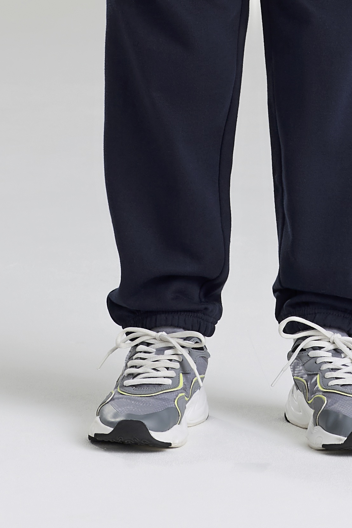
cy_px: -292
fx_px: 5319
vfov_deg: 5.6
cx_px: 211
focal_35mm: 363
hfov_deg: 3.8
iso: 160
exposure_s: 1/160
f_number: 9
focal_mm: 100
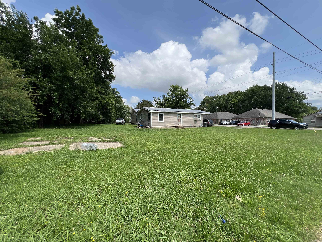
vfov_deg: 89.9
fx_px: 121
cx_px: 161
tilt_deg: -1.6
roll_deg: -0.6
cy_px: 121
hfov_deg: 106.2
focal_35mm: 13
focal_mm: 1.57
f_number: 1.8
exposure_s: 1/1754
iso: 32
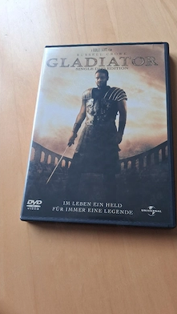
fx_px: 250
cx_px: 95
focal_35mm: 30
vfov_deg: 64.3
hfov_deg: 39.0
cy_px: 156
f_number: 1.8
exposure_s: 1/100
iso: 80
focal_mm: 4
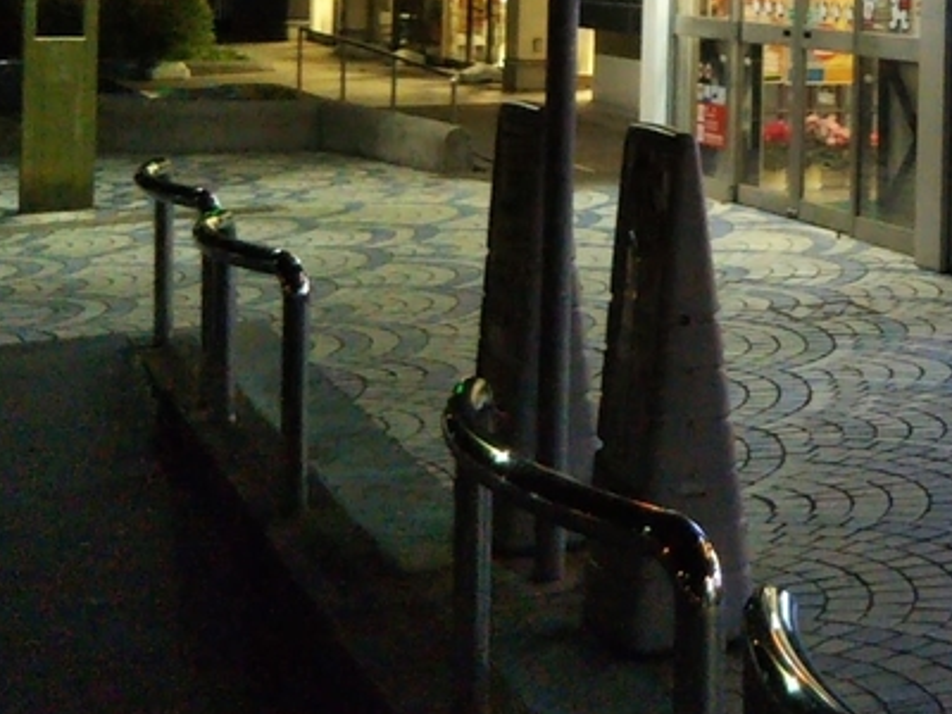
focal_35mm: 90
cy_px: -140
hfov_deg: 20.7
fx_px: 2475
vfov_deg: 15.8
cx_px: 1045
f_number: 2.2
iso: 374
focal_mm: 4
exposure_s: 1/23
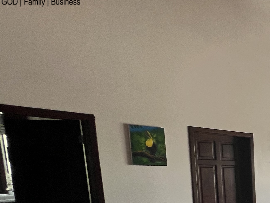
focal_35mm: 40
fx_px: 312
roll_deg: -1.3
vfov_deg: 32.0
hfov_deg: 29.1
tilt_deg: -7.3
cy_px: 221
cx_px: 404
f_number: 1.8
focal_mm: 1.57
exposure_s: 1/169
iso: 32
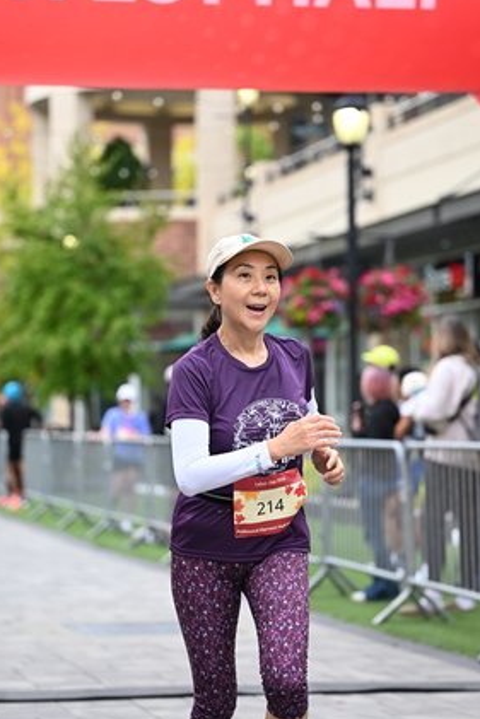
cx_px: 250
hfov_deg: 11.9
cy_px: 350
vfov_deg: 17.8
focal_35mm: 115
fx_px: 2298
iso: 640
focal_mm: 88
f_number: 2.8
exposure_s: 1/2000
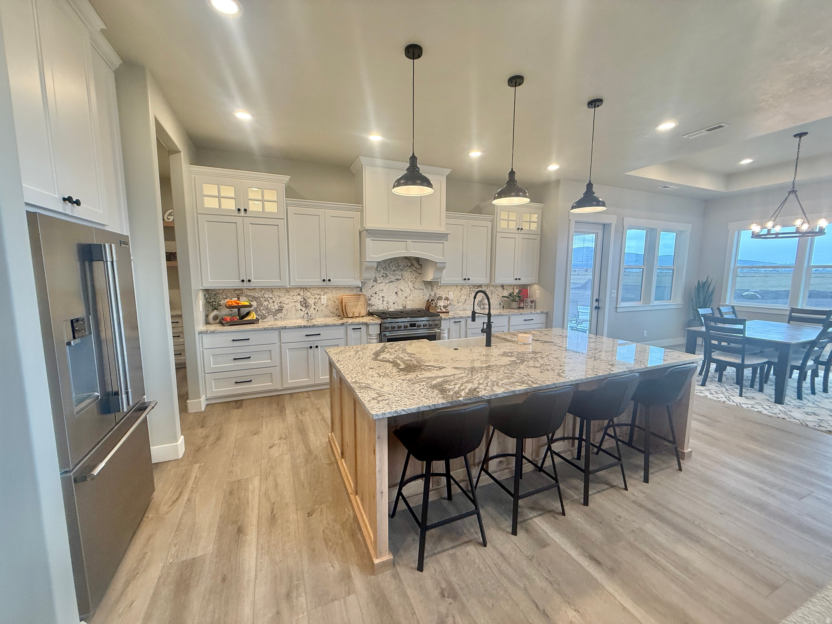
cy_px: 312
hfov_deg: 102.1
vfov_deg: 85.7
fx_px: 336
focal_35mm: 14
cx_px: 416
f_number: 2.2
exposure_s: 1/120
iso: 100
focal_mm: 2.22
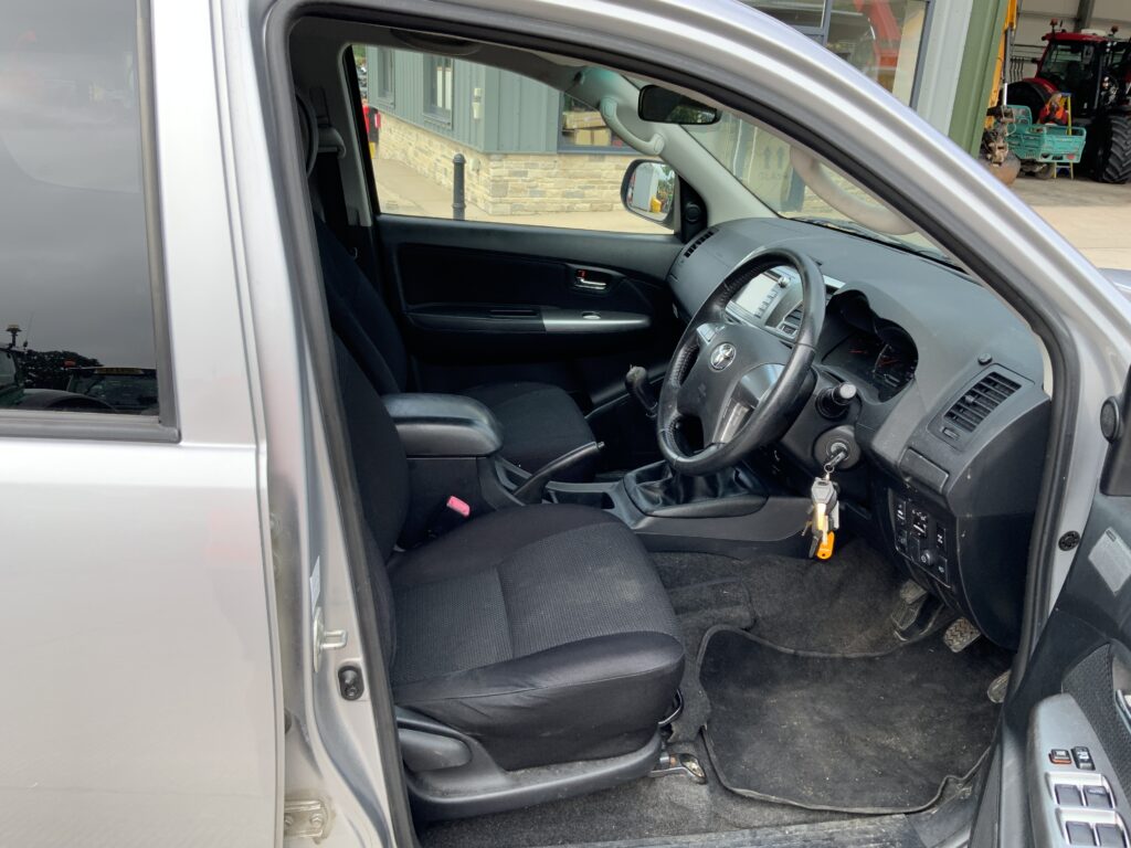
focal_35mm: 29
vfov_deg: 48.2
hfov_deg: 61.7
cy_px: 424
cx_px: 566
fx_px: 948
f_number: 1.8
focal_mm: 3
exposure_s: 1/225
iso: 16
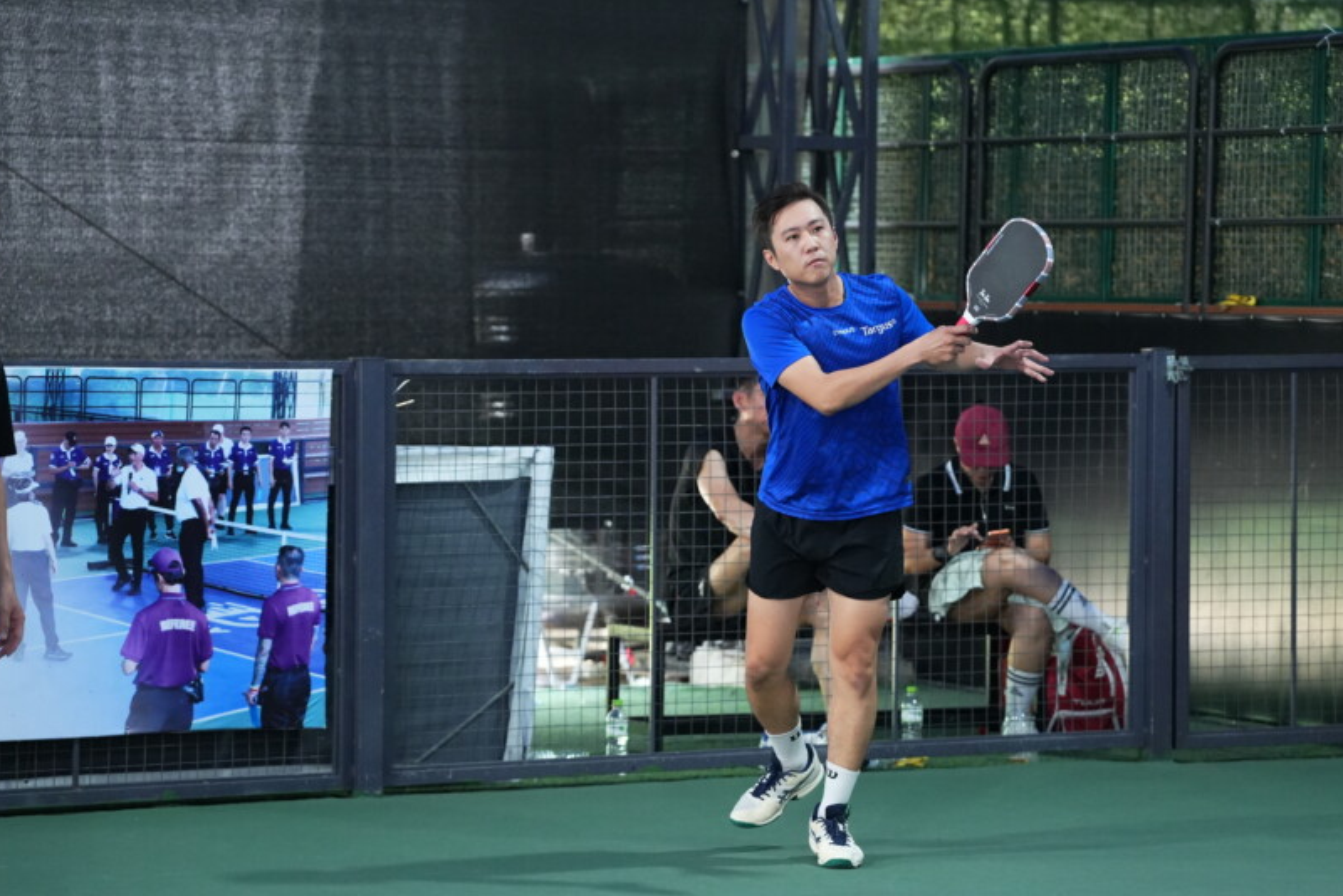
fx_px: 5323
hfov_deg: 14.4
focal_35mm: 143
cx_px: 760
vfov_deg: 9.6
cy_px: 476
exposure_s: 1/640
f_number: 2.8
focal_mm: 111.5
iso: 4000
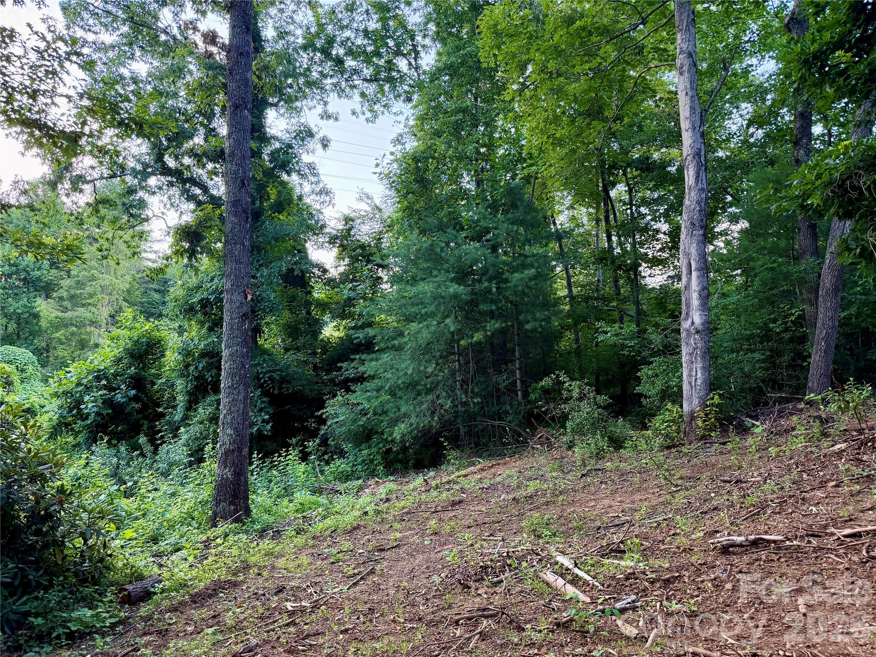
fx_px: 607
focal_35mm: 24
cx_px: 438
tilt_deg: +0.6
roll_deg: -1.2
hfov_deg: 71.6
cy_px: 328
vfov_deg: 56.8
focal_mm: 6.76
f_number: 1.78
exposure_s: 1/224
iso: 200
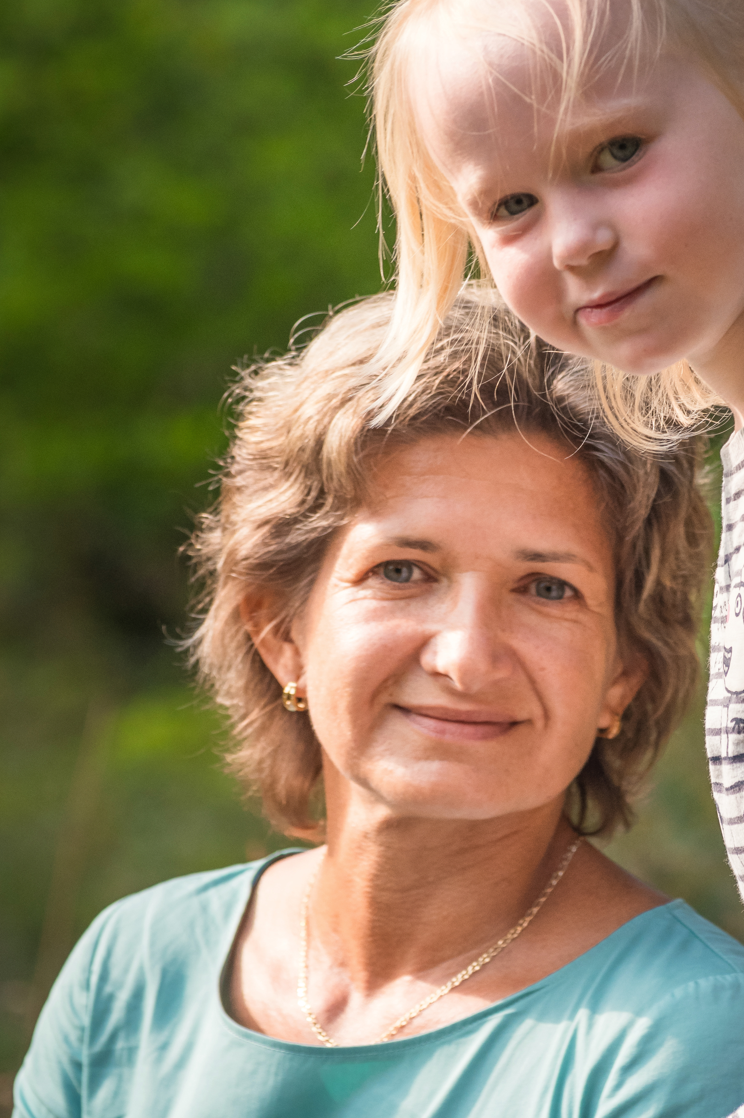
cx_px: 613
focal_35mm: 346
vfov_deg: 6.0
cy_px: 544
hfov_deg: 4.0
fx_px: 10740
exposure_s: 1/500
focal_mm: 135
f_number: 5.6
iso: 800
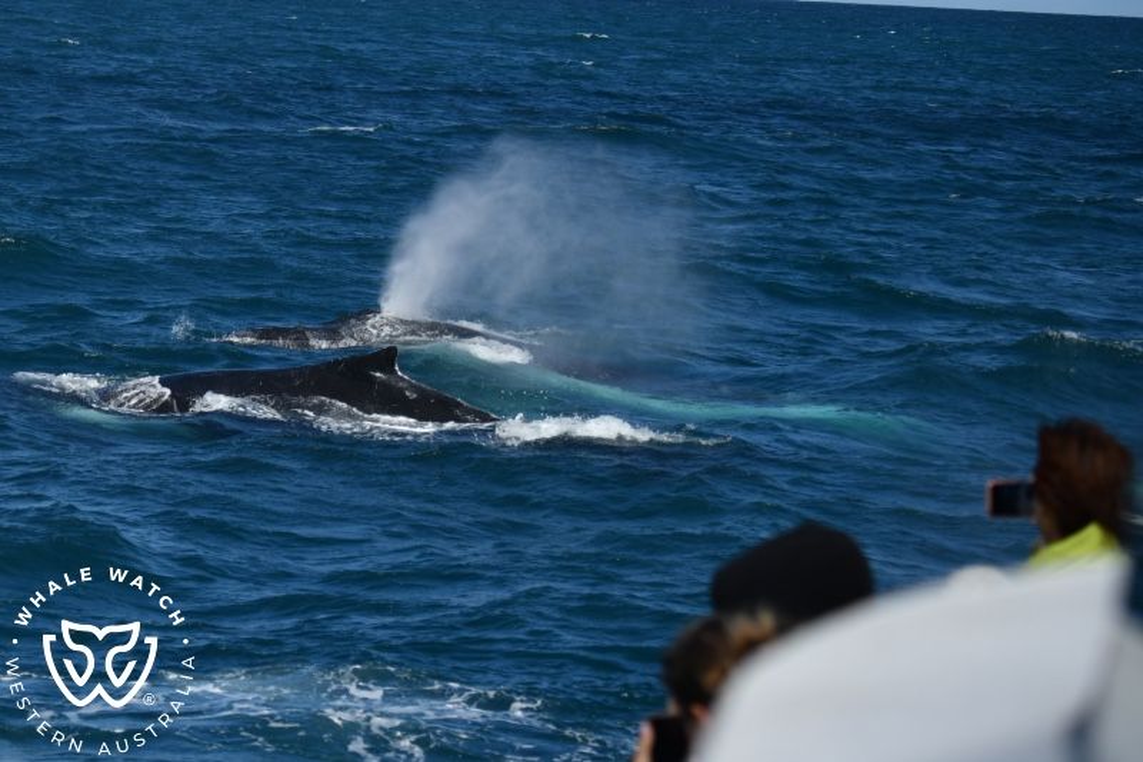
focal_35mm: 98
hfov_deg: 20.8
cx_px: 572
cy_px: 381
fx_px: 3111
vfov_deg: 14.0
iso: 450
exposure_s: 1/8000
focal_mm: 98
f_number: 4.8
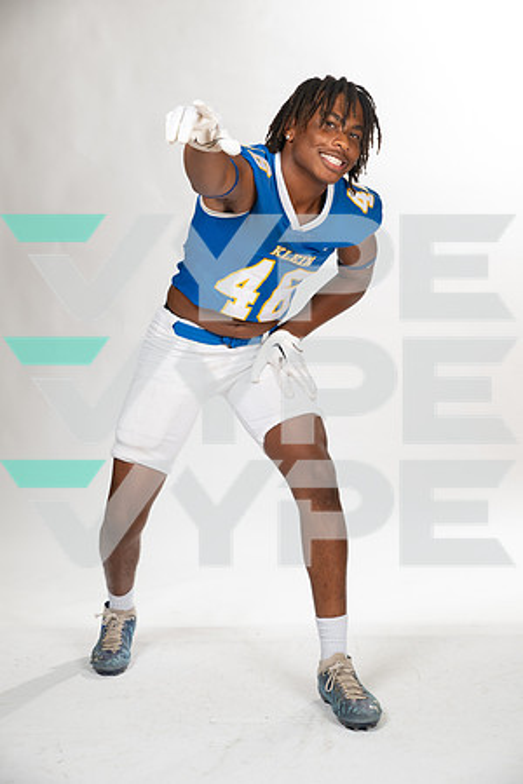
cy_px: 392
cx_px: 262
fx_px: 1351
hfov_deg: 21.9
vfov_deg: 32.4
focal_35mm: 62
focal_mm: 62
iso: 800
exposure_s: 1/320
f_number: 7.1
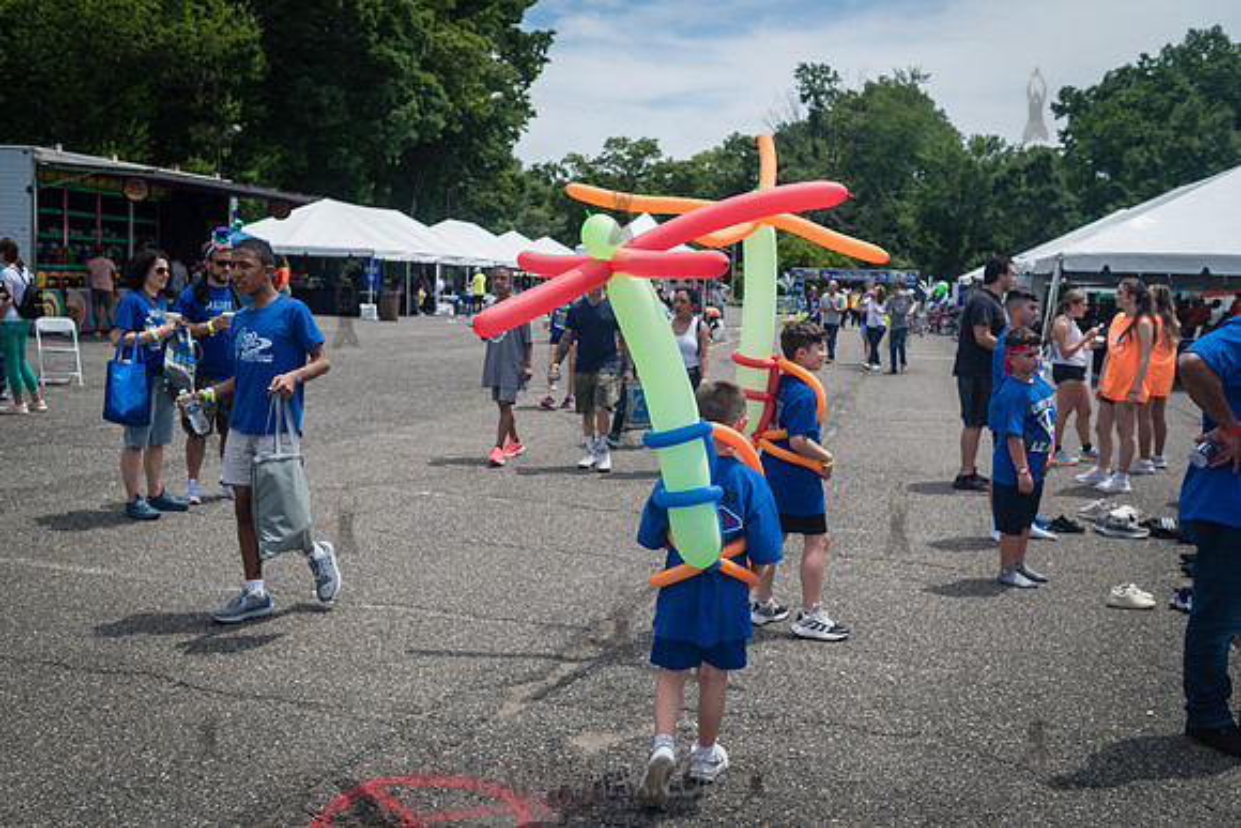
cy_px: 414
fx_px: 1207
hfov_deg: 54.4
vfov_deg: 37.9
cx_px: 620
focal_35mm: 35
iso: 200
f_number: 4.5
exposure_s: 1/1600
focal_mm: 35
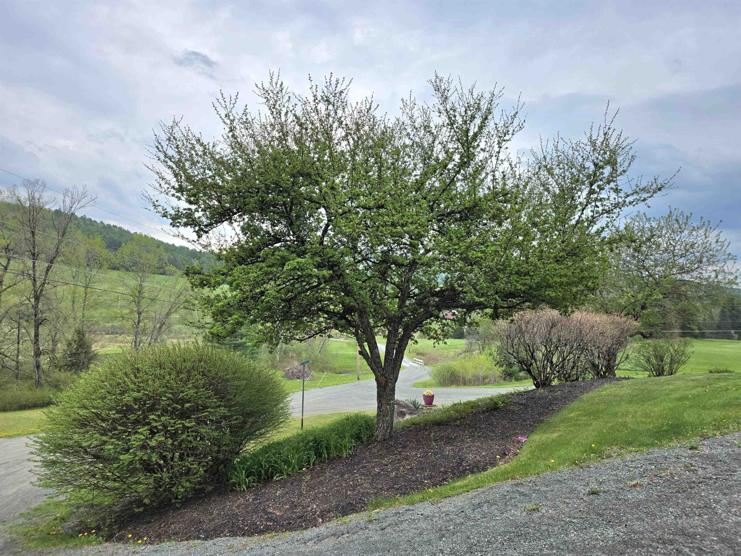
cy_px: 278
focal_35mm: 23
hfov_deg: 73.9
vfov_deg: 58.9
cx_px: 370
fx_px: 492
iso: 80
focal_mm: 6.25
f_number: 1.7
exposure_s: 1/3333
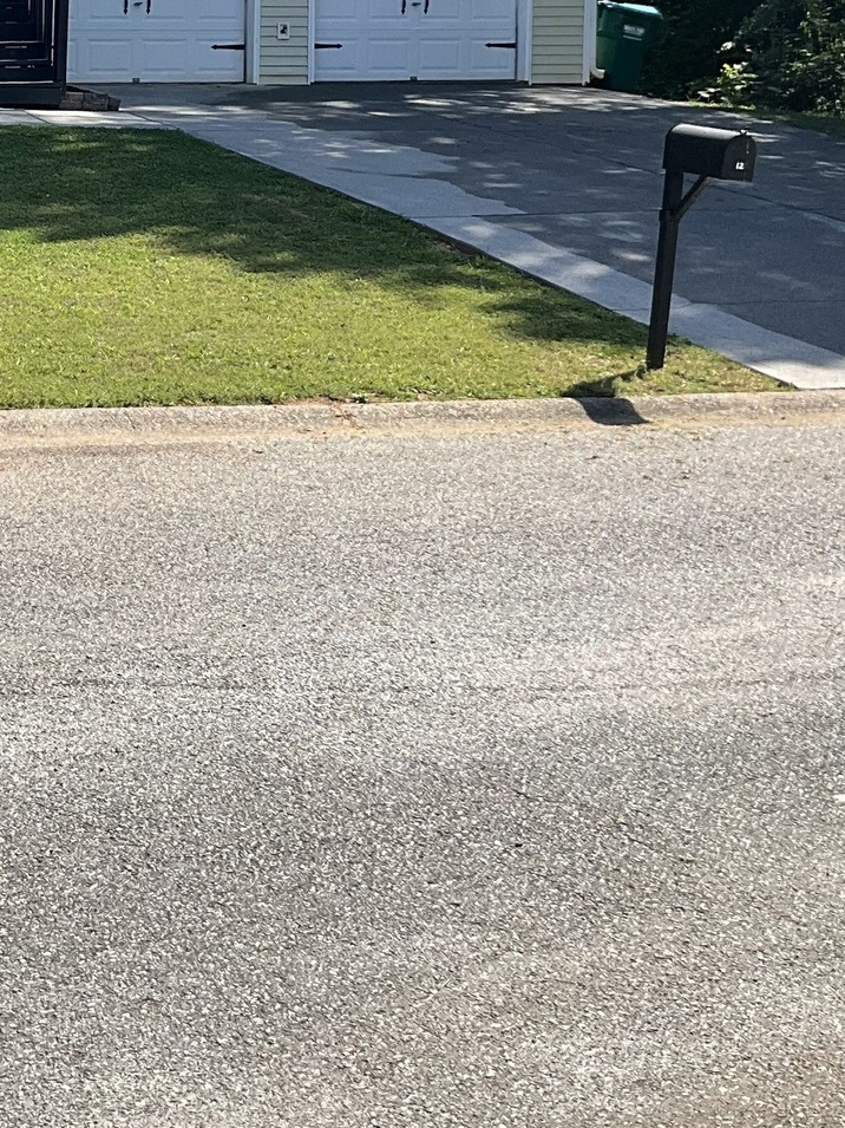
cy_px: 228
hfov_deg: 20.1
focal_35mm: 70
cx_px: -78
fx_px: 2279
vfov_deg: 27.2
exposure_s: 1/1076
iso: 25
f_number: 1.8
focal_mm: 3
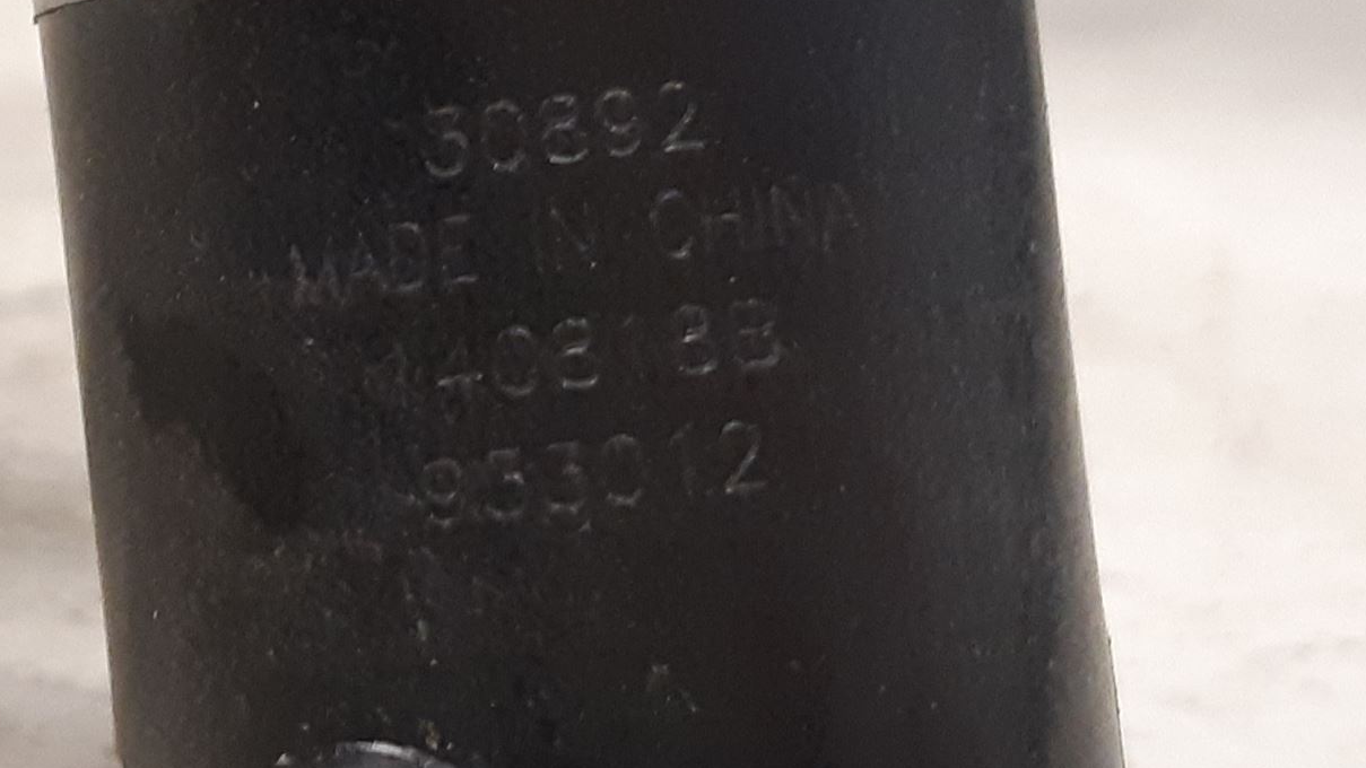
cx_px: 434
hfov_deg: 42.2
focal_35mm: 48
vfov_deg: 24.9
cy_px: 294
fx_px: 1739
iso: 250
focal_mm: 3.93
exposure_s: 1/50
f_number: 1.7
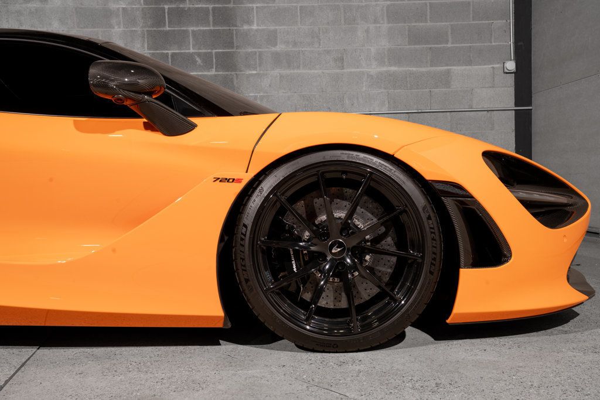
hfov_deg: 48.5
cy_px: 200
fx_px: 667
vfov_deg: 33.4
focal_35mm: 40
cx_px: 300
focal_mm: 40
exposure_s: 1/50
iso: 320
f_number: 11
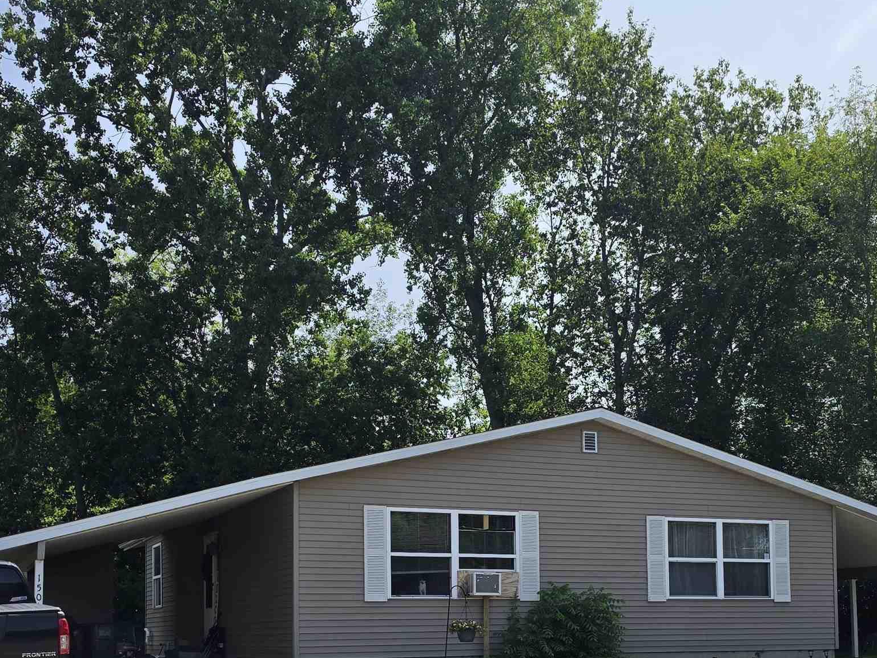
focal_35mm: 46
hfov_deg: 41.0
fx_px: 1165
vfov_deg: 30.3
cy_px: 572
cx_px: 538
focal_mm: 6.5
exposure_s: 1/7939
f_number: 1.4
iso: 40
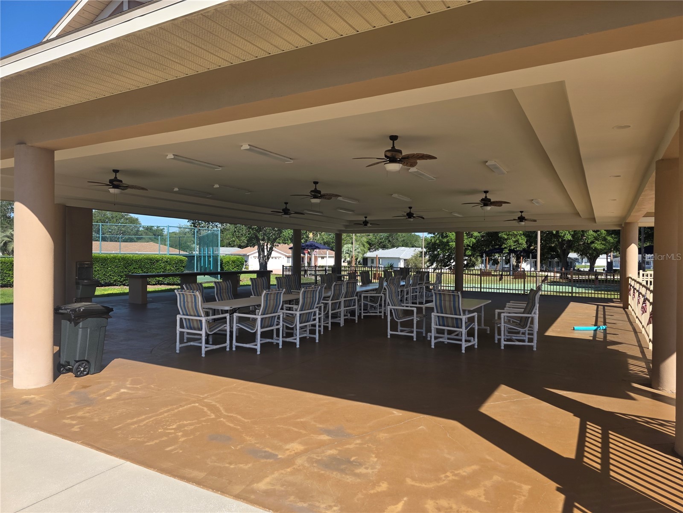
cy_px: 256
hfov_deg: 73.9
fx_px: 454
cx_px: 342
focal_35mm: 23
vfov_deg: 58.9
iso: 80
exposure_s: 1/3972
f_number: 1.7
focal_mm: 6.3
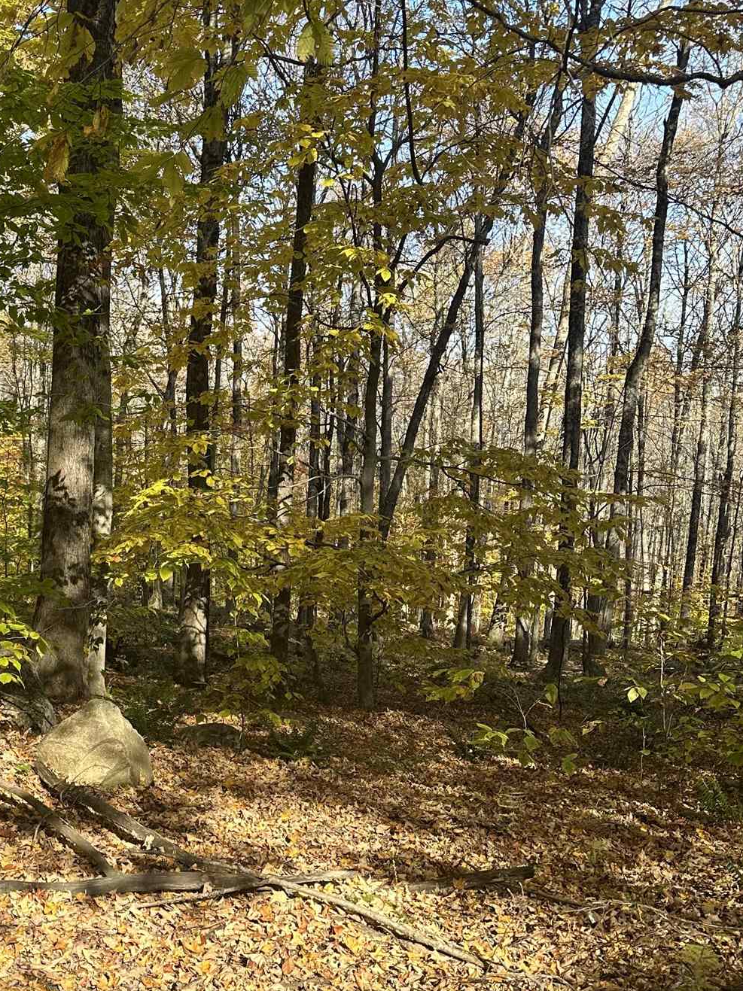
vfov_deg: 44.5
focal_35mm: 42
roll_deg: -1.1
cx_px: 125
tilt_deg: -7.8
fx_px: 1203
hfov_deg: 33.1
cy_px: 600
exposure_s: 1/709
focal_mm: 6.86
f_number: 1.78
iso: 80
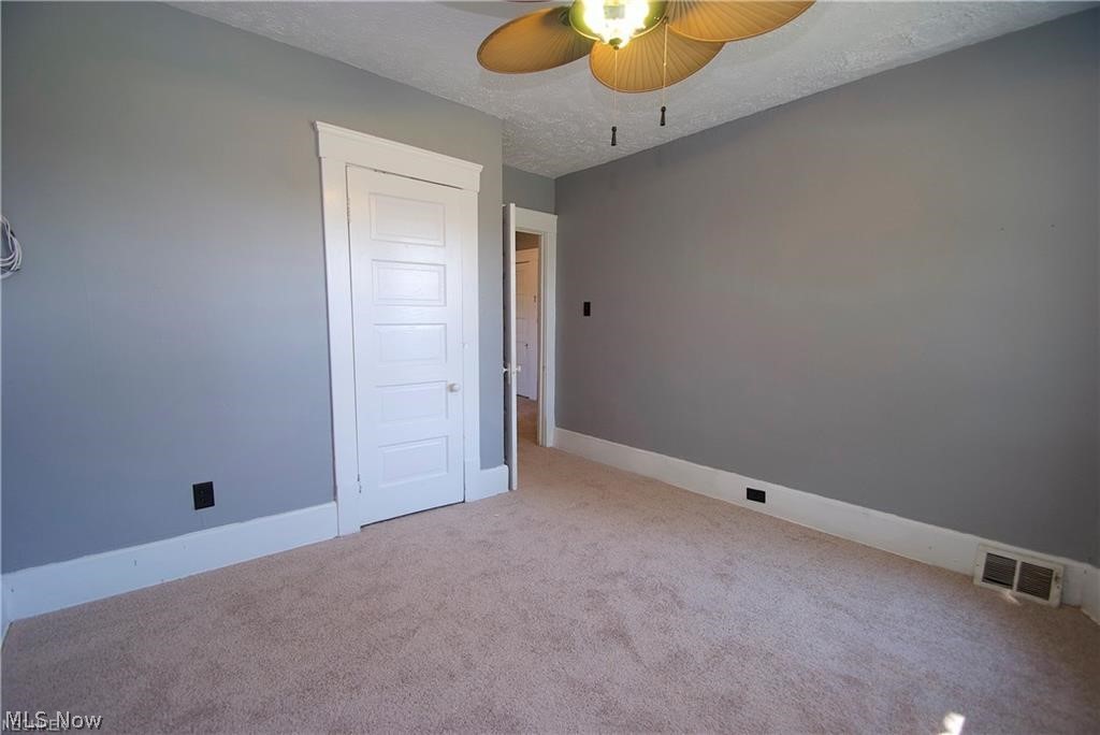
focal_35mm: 15
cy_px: 368
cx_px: 550
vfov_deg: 77.4
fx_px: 459
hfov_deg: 100.4
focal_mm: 10
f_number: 3.5
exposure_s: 1/40
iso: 200
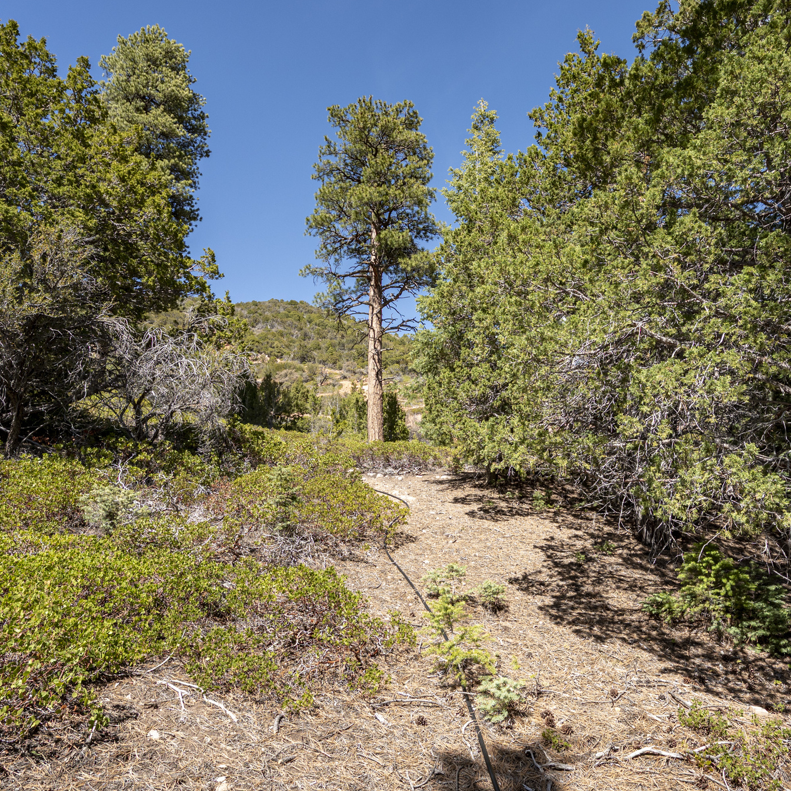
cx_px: 449
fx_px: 569
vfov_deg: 69.6
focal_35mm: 22
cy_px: 396
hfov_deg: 69.3
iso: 320
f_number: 8
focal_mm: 17
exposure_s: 1/500
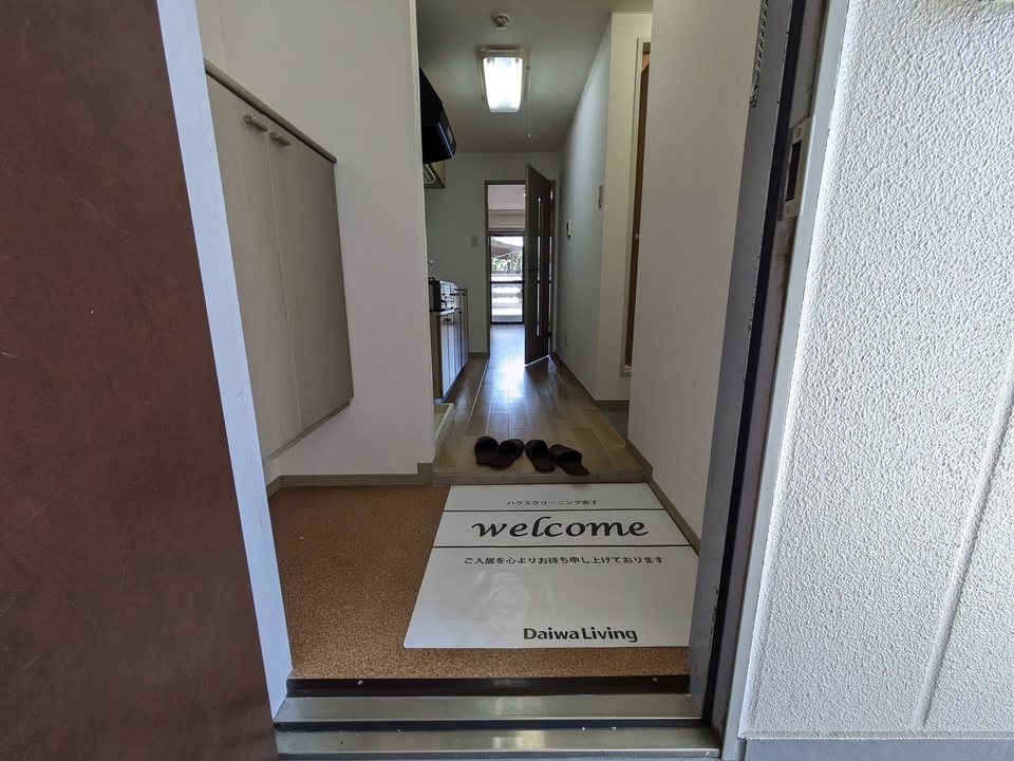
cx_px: 507
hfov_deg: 102.1
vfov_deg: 85.7
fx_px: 410
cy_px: 380
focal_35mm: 14
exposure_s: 1/120
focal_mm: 1.83
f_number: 2.2
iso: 141
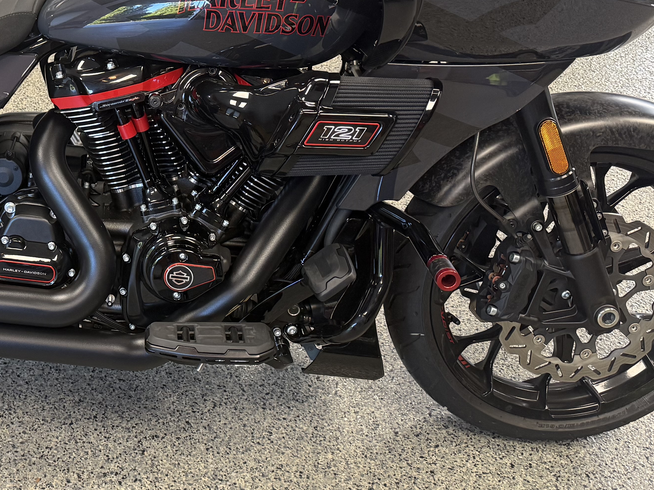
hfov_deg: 34.7
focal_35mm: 52
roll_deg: -3.4
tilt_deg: -32.6
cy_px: 168
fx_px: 982
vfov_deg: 27.9
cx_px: 60
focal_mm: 6.76
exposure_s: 1/60
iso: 250
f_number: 1.78
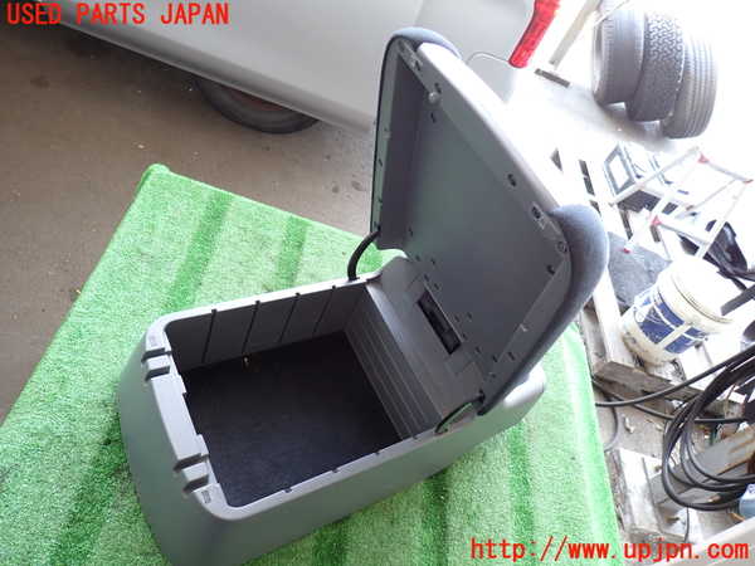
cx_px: 378
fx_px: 545
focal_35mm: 25
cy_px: 283
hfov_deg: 69.4
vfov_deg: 54.9
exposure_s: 1/50
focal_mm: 4.5
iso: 200
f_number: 2
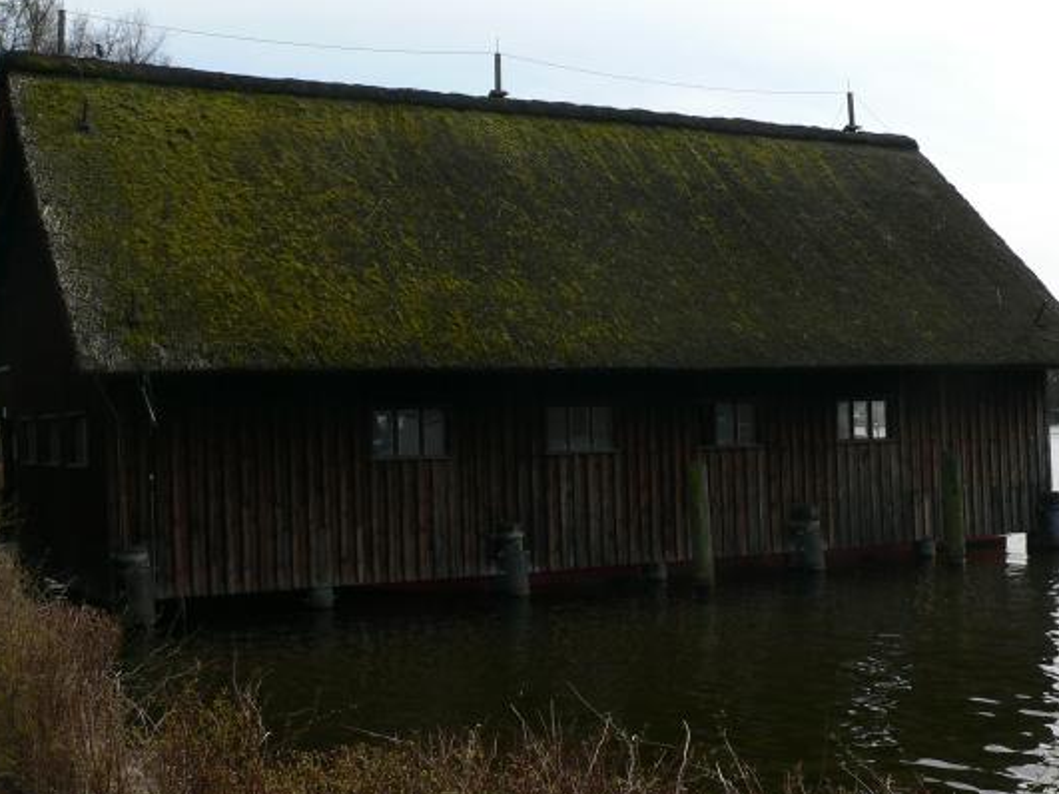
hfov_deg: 40.4
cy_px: 439
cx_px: 548
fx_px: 1438
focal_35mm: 47
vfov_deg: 30.8
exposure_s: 1/500
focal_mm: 6.5
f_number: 4
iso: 80
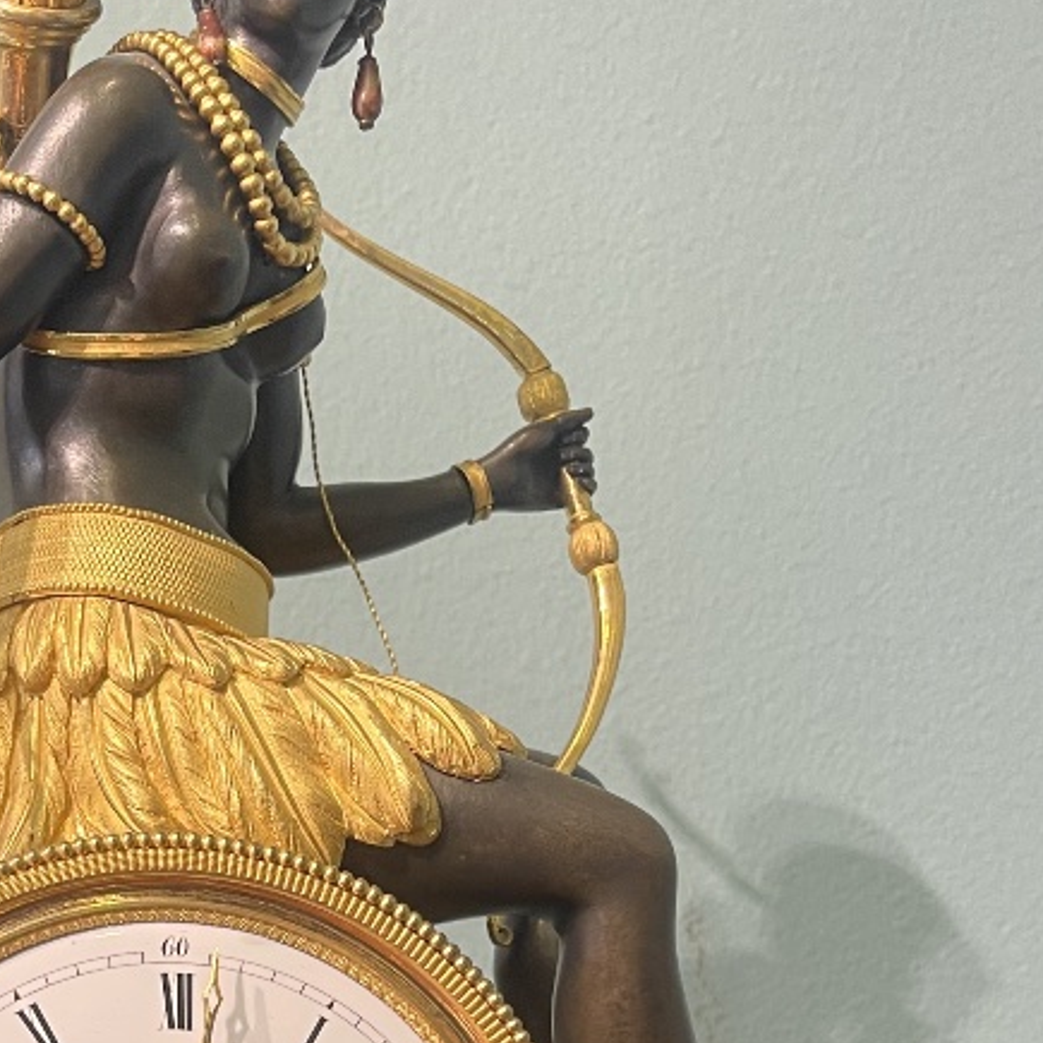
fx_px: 2079
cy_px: 1055
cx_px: 134
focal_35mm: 61
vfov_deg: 26.6
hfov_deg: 27.3
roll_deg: -1.7
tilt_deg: -2.7
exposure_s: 1/50
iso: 64
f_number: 1.6
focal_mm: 5.1
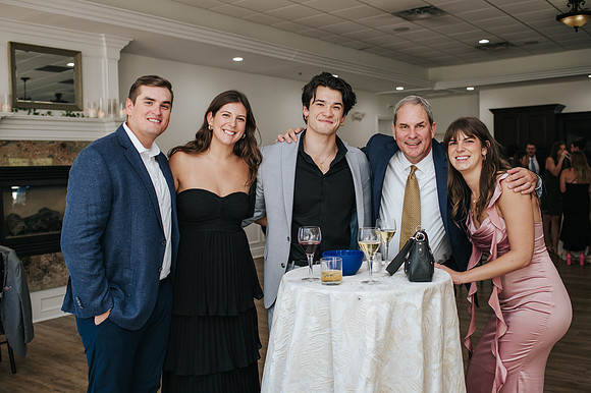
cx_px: 293
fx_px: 600
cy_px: 196
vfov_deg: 36.3
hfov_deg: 52.5
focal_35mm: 37
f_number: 3.2
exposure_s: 1/200
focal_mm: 35
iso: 560
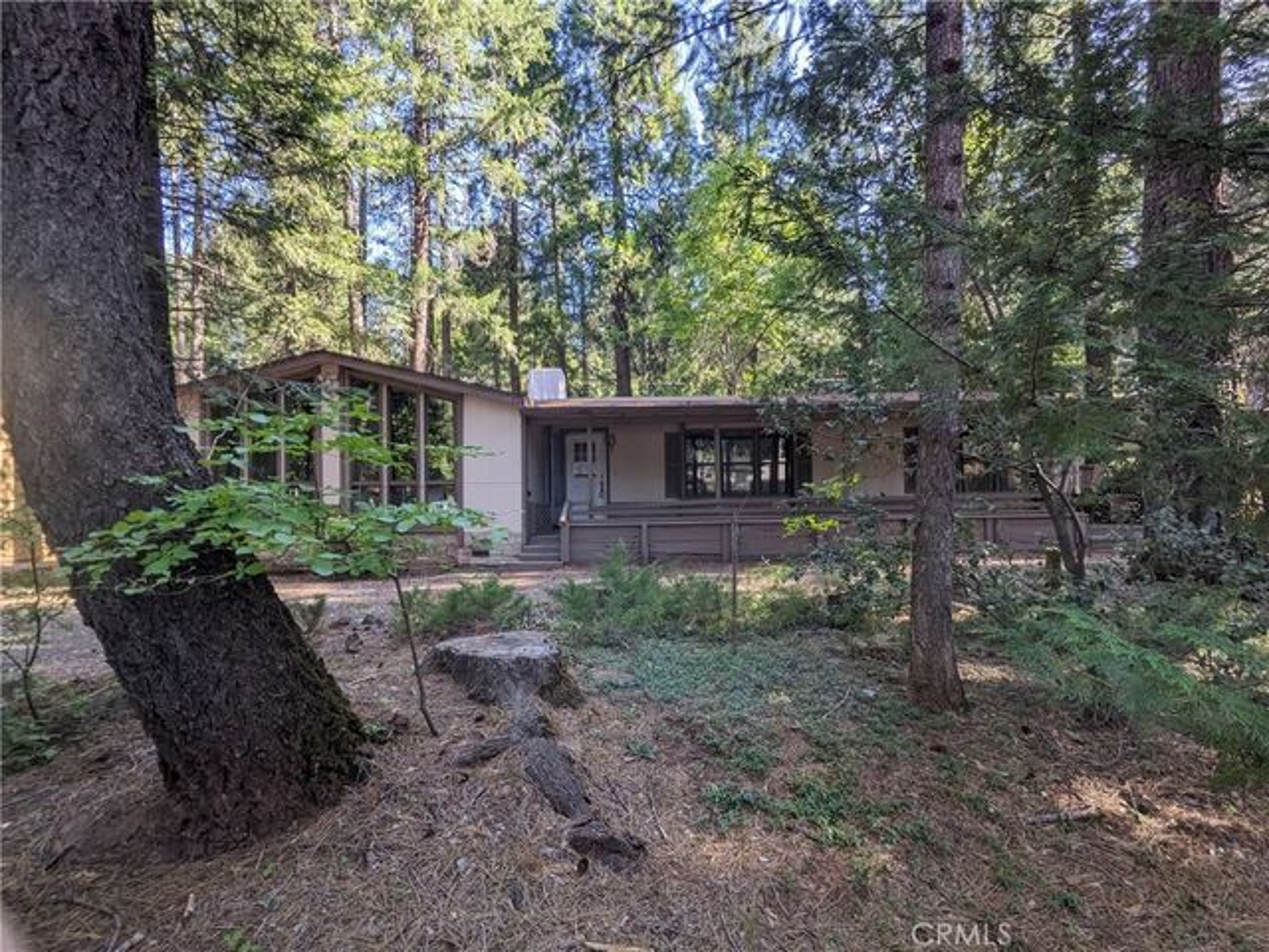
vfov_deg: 78.1
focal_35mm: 16
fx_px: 587
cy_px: 476
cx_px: 634
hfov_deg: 94.5
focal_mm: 2.22
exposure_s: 1/94.8
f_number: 2.2
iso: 30
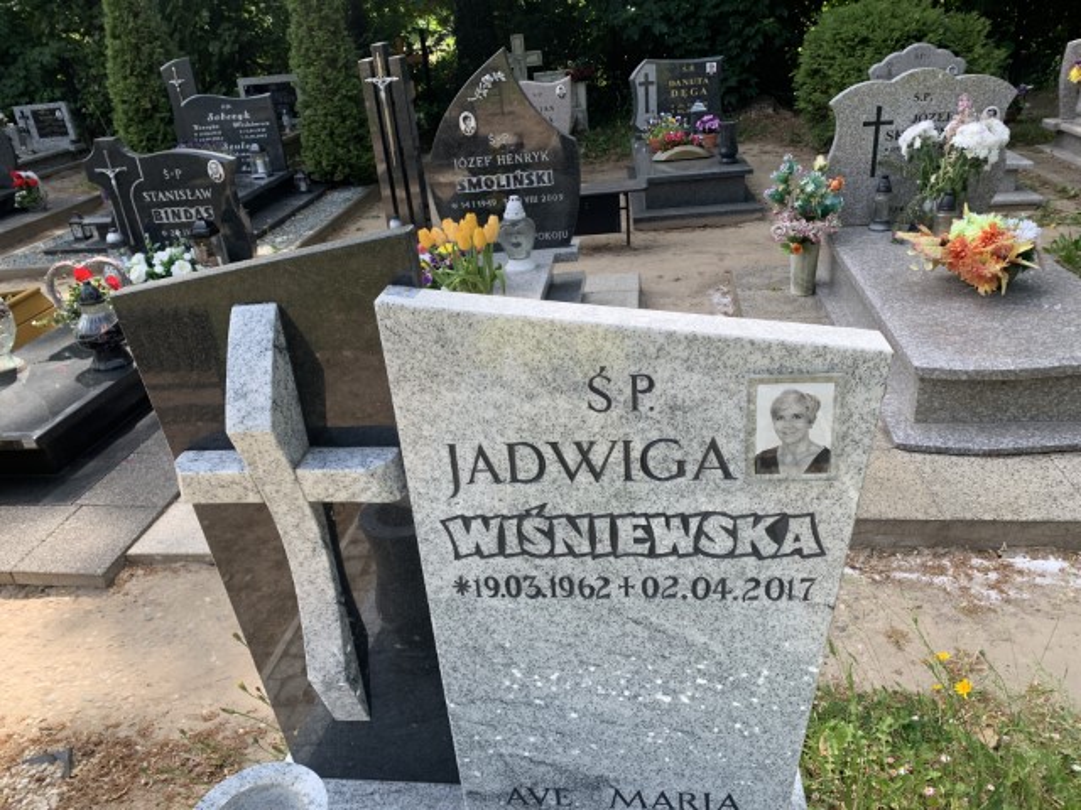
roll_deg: +4.6
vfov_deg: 53.1
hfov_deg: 67.3
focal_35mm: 26
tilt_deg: -26.3
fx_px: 812
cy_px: 405
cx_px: 540
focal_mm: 4.25
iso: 25
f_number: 1.8
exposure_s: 1/570
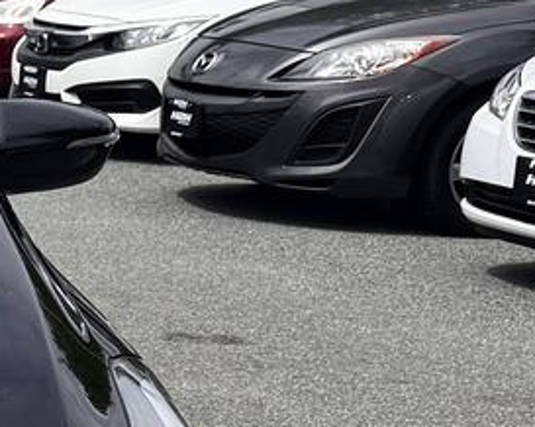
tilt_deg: -15.8
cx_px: -598
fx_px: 1740
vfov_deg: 13.5
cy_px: 545
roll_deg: -0.2
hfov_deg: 14.1
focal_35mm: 110
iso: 80
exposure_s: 1/4310
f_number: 1.78
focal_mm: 6.76
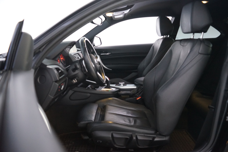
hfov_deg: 55.8
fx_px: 215
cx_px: 114
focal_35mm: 34
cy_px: 76
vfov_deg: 38.9
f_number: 4.5
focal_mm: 34
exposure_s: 1/10
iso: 4000
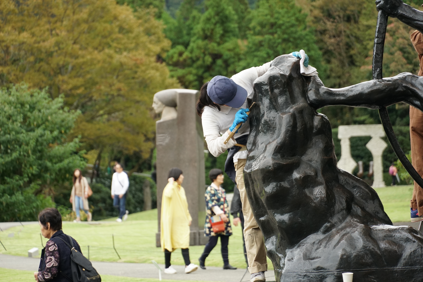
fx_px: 2379
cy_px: 141
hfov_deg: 10.2
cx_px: 212
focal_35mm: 202
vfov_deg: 6.8
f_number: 5.6
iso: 640
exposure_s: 1/250
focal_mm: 135
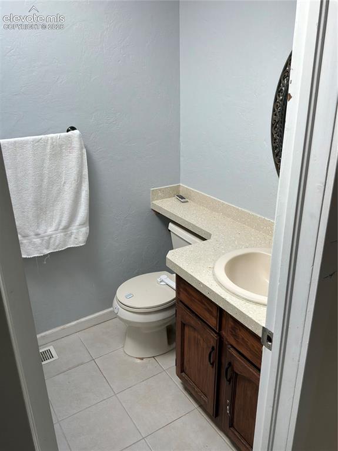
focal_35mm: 28
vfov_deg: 63.5
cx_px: 169
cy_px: 226
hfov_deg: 49.7
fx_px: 365
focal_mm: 3
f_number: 1.8
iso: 64
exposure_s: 1/109
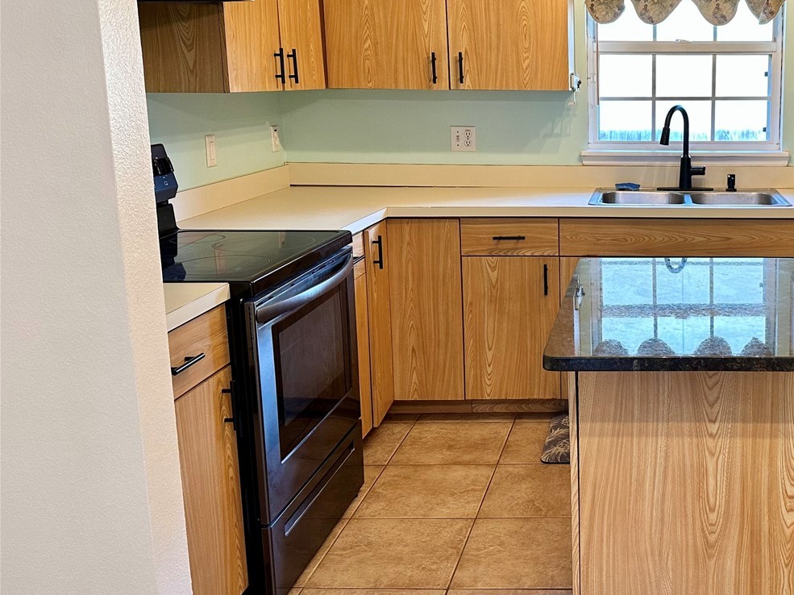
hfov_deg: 45.3
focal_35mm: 39
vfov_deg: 36.6
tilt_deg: -9.4
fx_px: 894
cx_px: 644
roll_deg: -0.5
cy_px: 229
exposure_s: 1/60
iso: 125
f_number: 1.78
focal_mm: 6.86
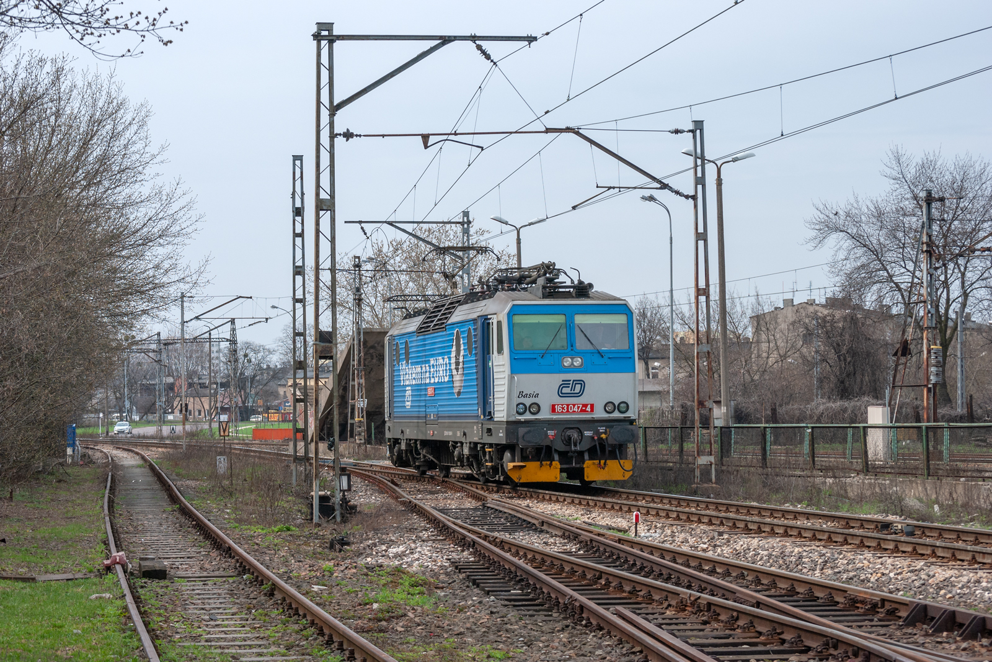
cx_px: 496
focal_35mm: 82
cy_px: 331
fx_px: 2273
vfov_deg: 16.6
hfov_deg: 24.6
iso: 100
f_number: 9
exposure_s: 1/320
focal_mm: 55
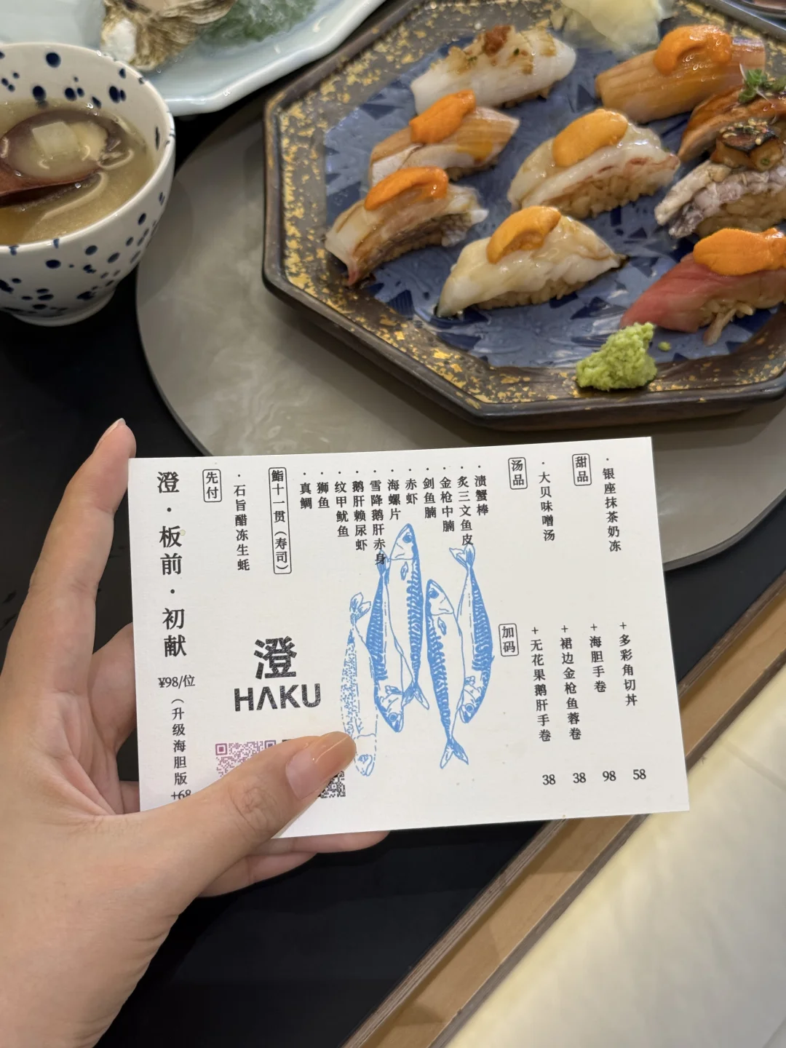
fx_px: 1453
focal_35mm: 48
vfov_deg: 39.7
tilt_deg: -53.0
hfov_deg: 30.3
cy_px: 524
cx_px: 393
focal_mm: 6.76
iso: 80
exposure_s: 1/100
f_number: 1.78
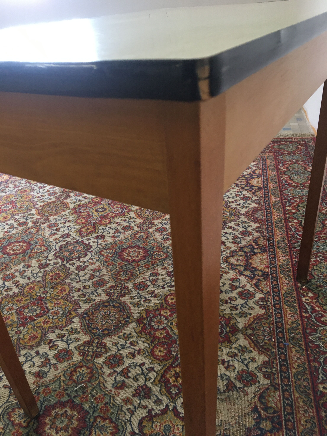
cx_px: 164
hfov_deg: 48.2
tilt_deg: -30.8
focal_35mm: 29
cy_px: 218
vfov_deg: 61.7
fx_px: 365
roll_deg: +5.4
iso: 100
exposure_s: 1/33
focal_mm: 4.15
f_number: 2.2
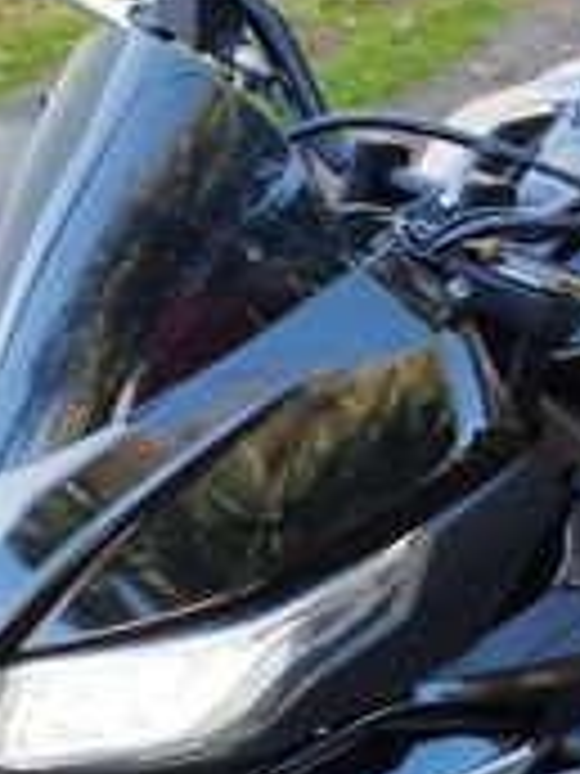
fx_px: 2078
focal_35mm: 93
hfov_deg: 15.3
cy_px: 801
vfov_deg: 20.3
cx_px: 715
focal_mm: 5.95
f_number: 1.89
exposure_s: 1/50
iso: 60
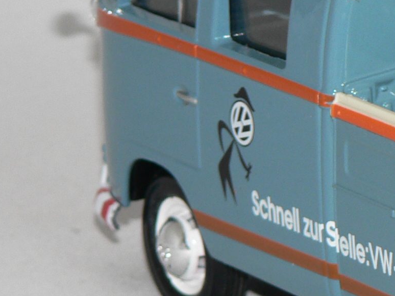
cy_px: 133
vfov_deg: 4.3
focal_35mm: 344
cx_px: 582
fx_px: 3924
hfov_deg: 5.7
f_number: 3.2
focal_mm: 17.3
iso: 80
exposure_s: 1/60
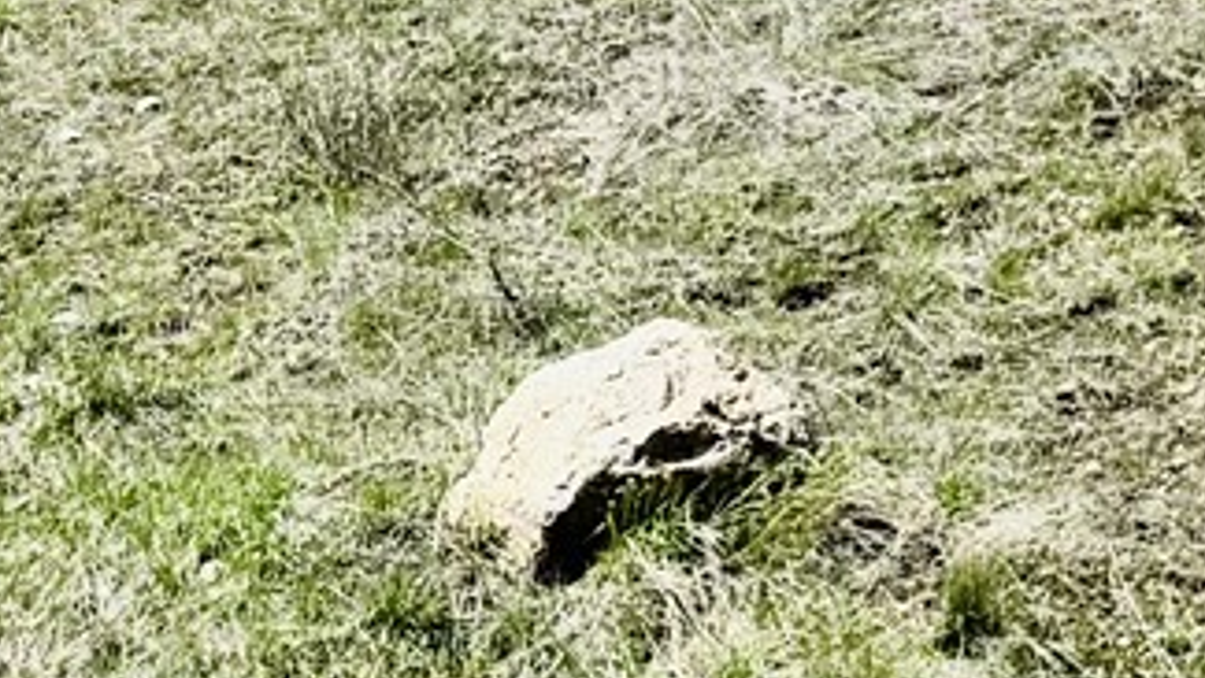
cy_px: 1263
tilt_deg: -12.0
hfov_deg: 10.4
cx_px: -2069
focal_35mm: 165
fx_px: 5273
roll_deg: -3.2
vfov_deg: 7.1
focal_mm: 6.76
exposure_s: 1/3096
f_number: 1.78
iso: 80
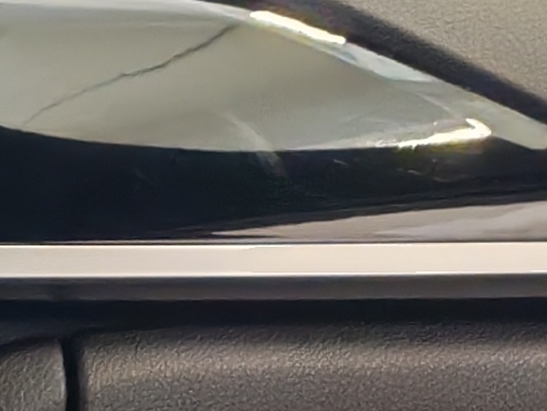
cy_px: 979
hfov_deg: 8.1
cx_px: -879
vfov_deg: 6.4
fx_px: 3477
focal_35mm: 220
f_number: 1.9
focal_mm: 6.12
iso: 1250
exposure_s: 1/100
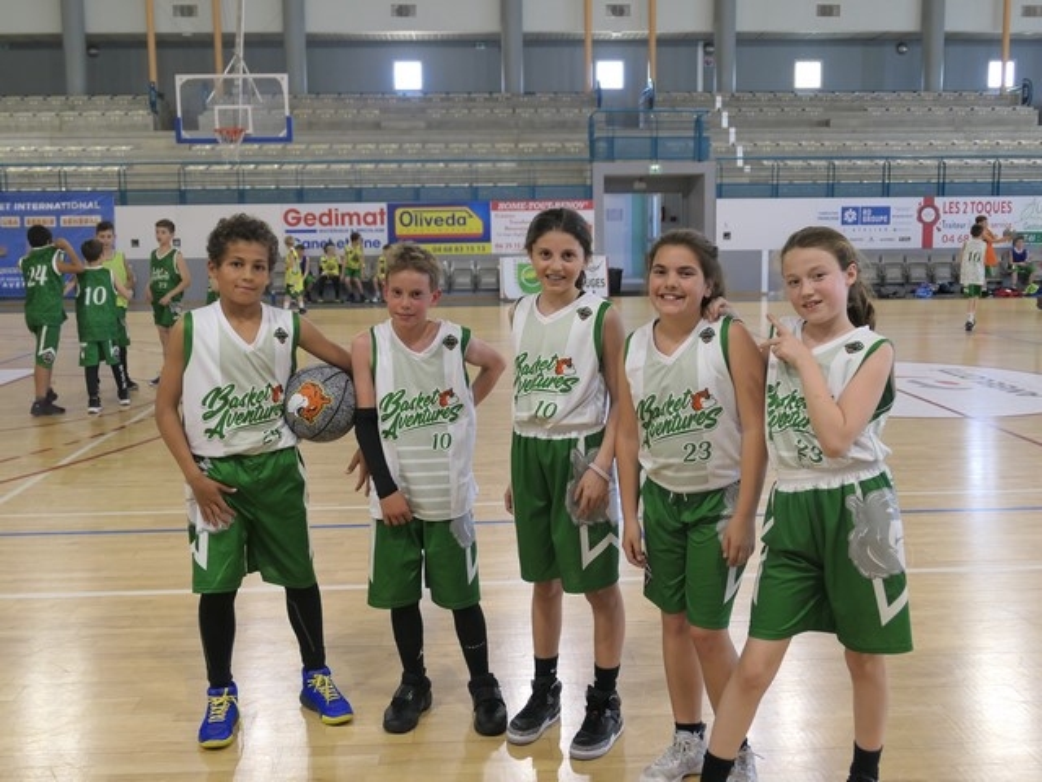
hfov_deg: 49.0
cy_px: 391
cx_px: 521
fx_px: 1144
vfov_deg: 37.7
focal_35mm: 38
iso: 320
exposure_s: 1/80
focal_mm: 12.8
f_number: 2.8
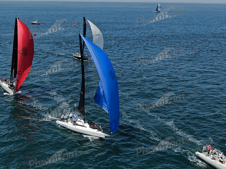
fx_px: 313
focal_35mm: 48
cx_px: 113
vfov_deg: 30.3
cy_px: 84
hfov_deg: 39.7
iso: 100
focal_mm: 8.6
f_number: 3.8
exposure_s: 1/1000
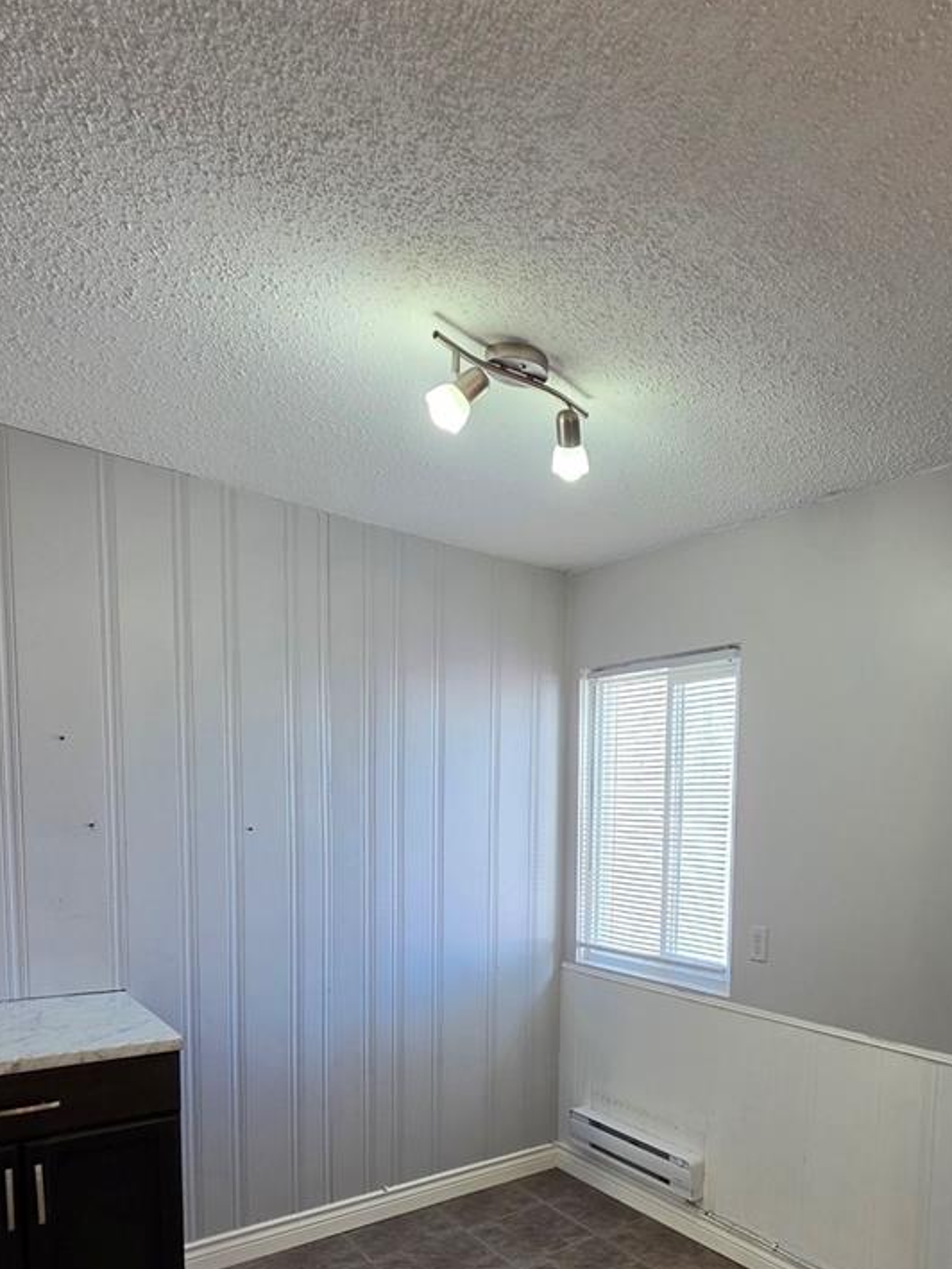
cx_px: 707
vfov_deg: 72.8
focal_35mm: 22
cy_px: 895
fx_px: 806
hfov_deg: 58.1
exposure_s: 1/120
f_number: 1.9
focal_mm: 2.2
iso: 100
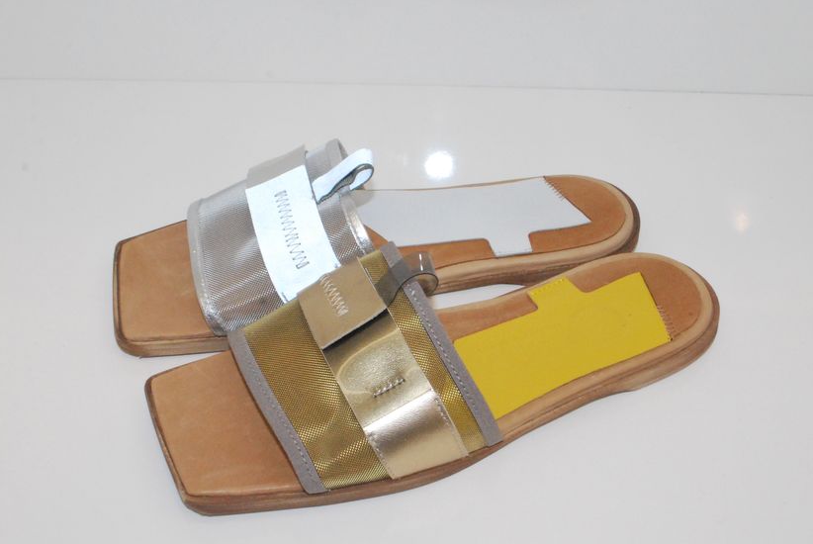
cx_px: 393
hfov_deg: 41.1
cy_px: 300
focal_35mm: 48
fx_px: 1085
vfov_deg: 28.1
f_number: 18
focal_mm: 22
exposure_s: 1/200
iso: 1600
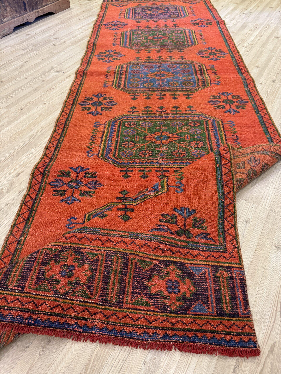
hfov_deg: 56.8
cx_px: 140
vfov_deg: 71.6
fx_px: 260
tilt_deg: -48.5
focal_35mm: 24
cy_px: 187
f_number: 1.78
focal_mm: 6.76
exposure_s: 1/50
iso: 320
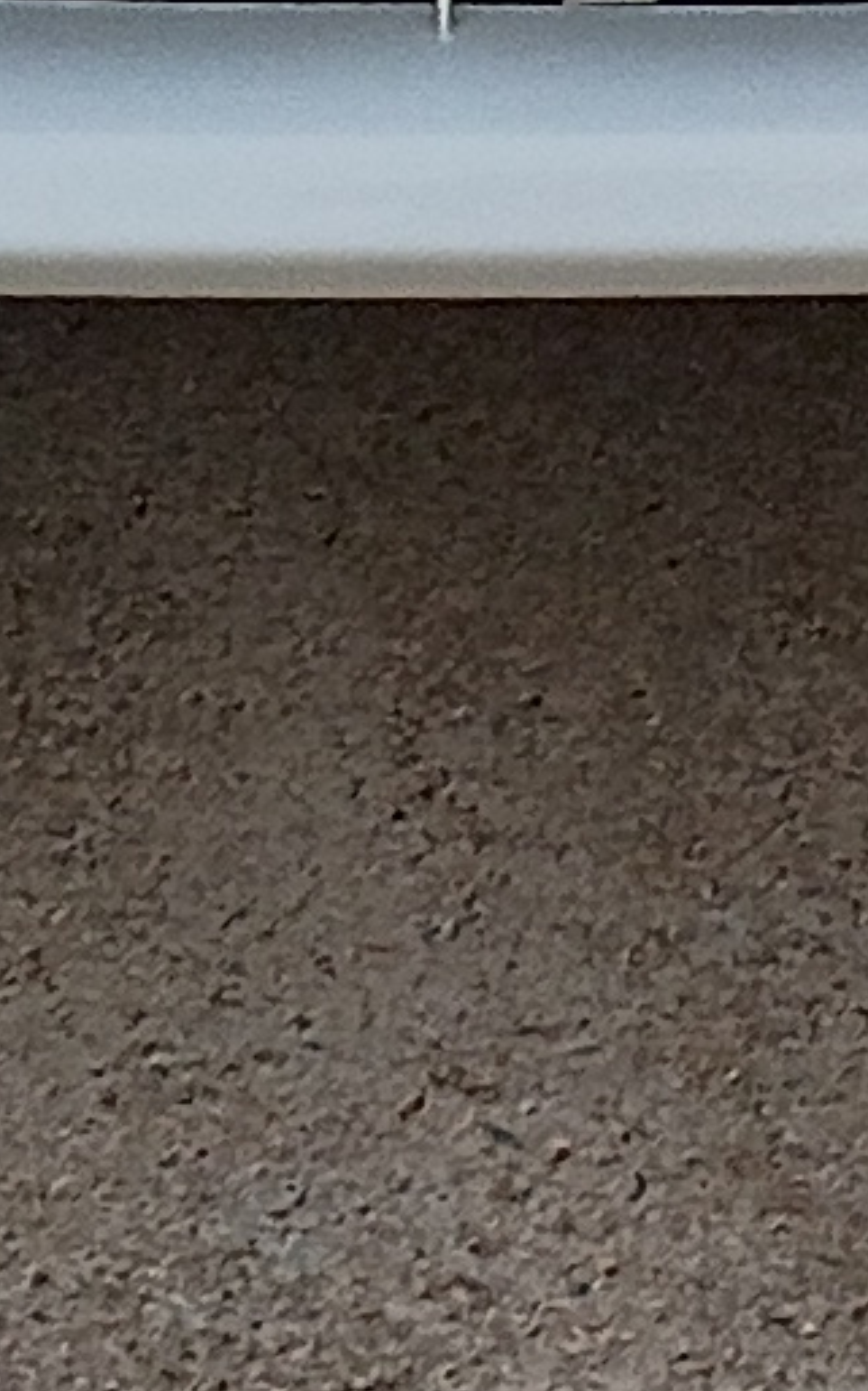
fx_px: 9278
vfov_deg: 8.0
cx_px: 927
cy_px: -1886
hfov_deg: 5.3
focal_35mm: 245
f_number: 1.8
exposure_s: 1/1401
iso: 103
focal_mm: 4.27
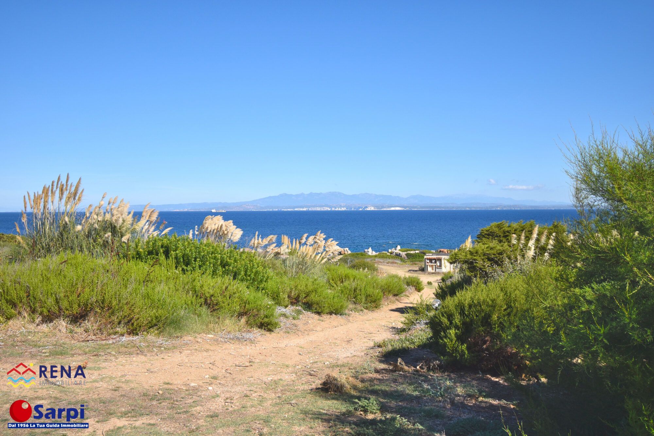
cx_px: 327
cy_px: 218
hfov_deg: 61.9
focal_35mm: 30
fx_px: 545
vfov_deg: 43.6
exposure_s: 1/640
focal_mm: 20
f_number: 5.6
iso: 100
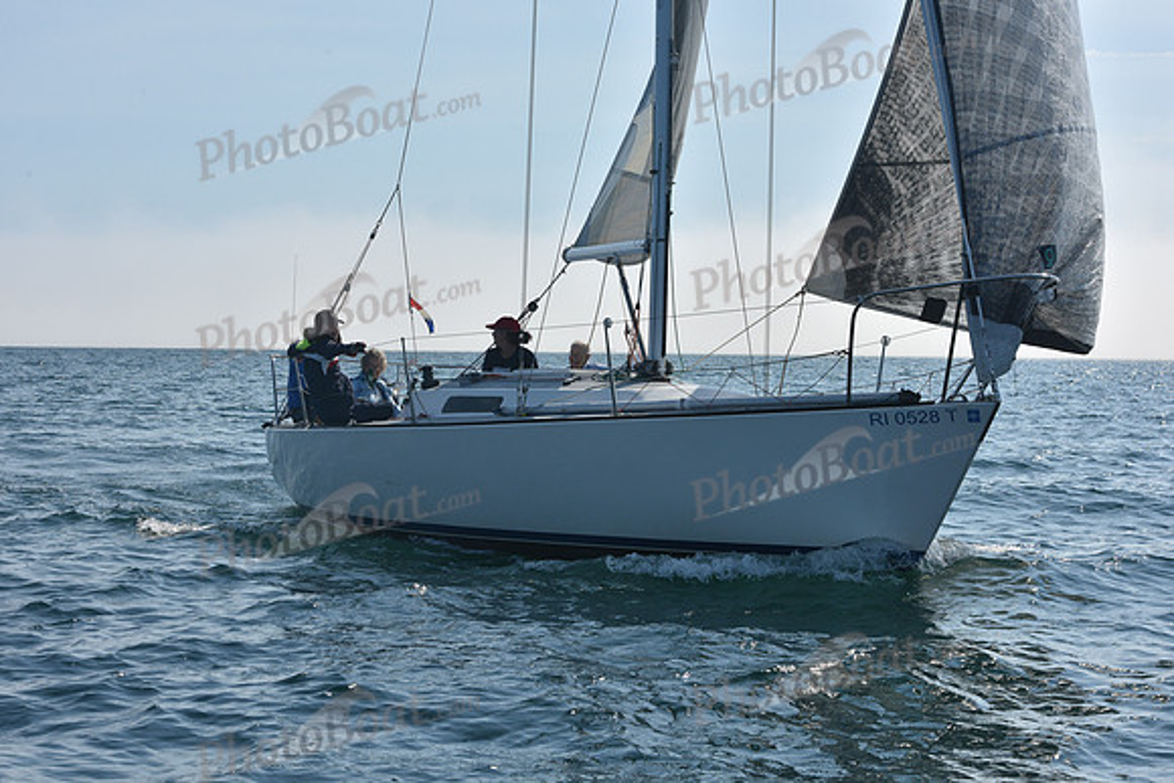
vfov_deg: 19.5
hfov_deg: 28.8
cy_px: 392
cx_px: 587
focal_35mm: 70
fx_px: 2283
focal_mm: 70
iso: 320
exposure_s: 1/1000
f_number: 11
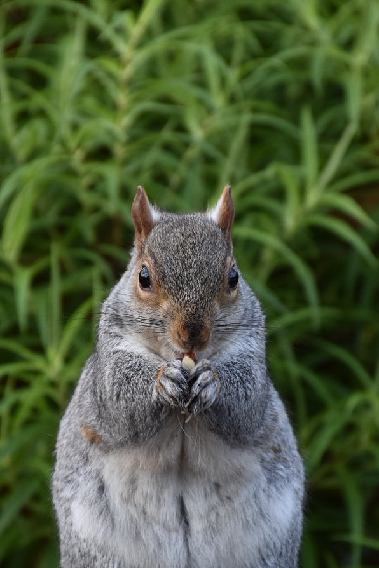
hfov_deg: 3.7
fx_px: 5937
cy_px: 313
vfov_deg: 5.5
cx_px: 171
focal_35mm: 376
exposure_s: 1/200
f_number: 5.6
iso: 400
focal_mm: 140
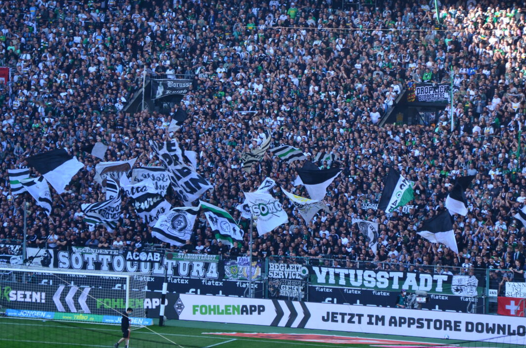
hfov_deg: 9.9
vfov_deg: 6.6
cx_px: 245
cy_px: 186
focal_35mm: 208
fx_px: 3032
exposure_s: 1/250
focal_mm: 92
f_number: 5.6
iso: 400
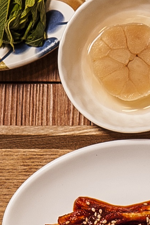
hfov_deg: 2.9
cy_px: 31
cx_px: 291
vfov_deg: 4.4
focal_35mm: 471
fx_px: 2948
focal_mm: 70
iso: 200
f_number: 5.6
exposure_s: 1/100
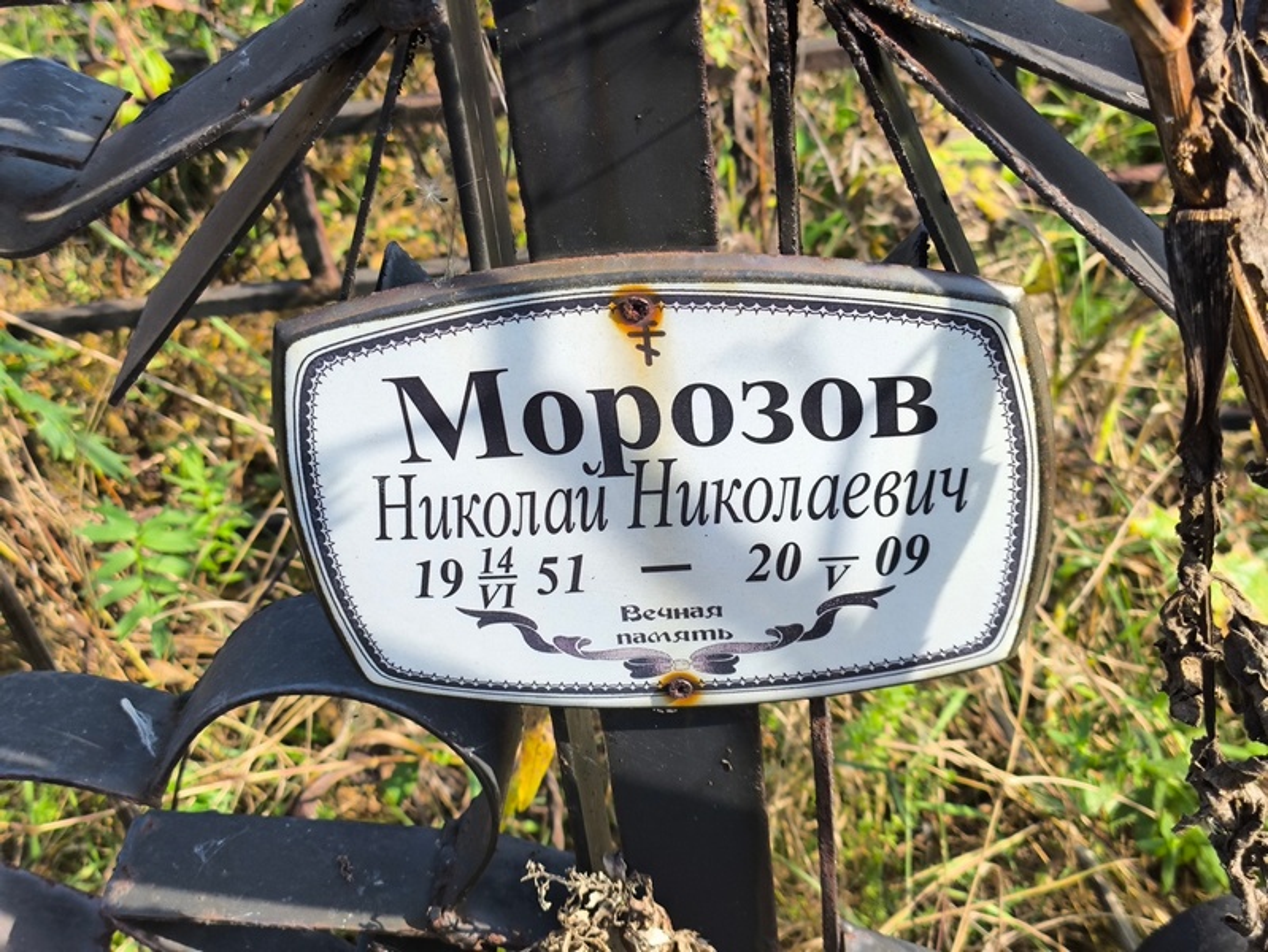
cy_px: 476
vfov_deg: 29.1
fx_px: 1832
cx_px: 634
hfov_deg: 38.2
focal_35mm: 50
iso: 50
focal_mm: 4.71
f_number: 1.7
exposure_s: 1/386
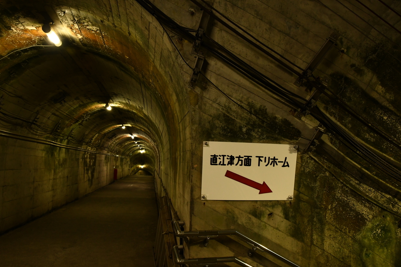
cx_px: 200
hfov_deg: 65.5
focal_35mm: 28
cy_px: 136
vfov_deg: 46.4
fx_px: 312
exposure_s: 1/25
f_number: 5.6
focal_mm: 18
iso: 1250
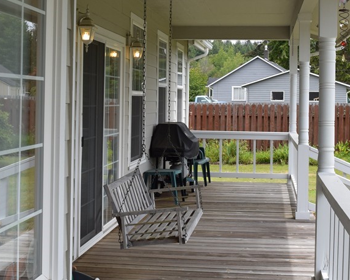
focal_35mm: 64
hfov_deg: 29.5
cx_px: 197
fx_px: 663
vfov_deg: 23.7
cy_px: 92
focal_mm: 24
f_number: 8
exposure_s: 1/250
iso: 200
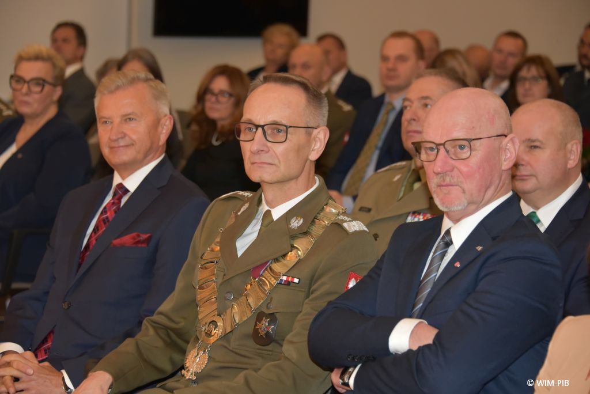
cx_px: 295
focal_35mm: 105
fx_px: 1722
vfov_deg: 13.1
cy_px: 197
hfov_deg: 19.4
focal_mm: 105
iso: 3200
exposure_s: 1/60
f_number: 5.3
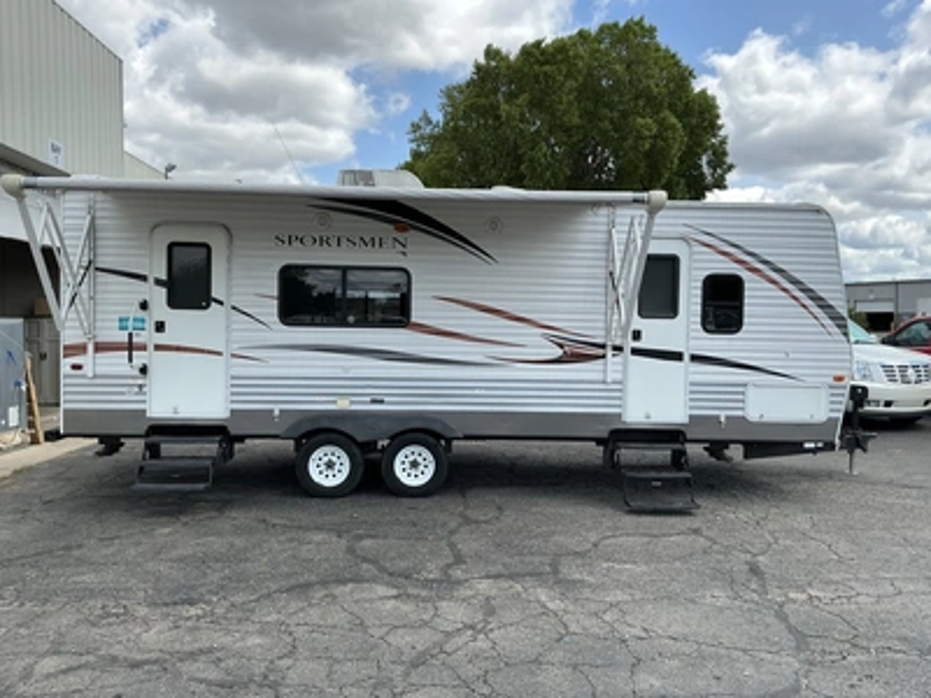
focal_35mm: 28
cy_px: 349
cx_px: 466
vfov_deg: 49.7
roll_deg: -0.2
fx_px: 753
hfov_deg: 63.4
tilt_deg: -1.6
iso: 25
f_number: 1.8
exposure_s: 1/1412
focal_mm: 3
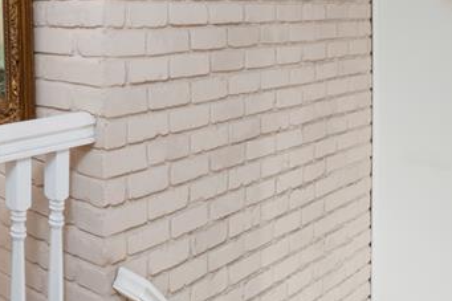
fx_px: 565
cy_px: 4
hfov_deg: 36.2
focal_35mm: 45
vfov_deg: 28.1
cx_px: -58
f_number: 8
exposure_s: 1/125
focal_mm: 10
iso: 640
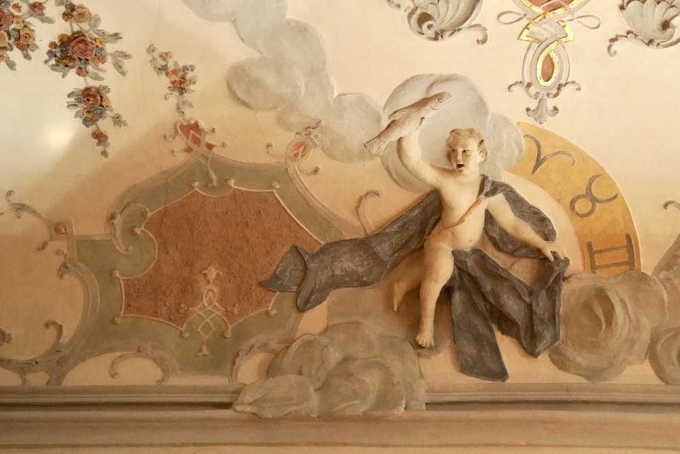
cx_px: 340
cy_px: 227
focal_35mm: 38
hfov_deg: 50.7
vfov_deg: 35.1
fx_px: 718
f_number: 5
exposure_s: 1/400
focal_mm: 38
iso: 12800
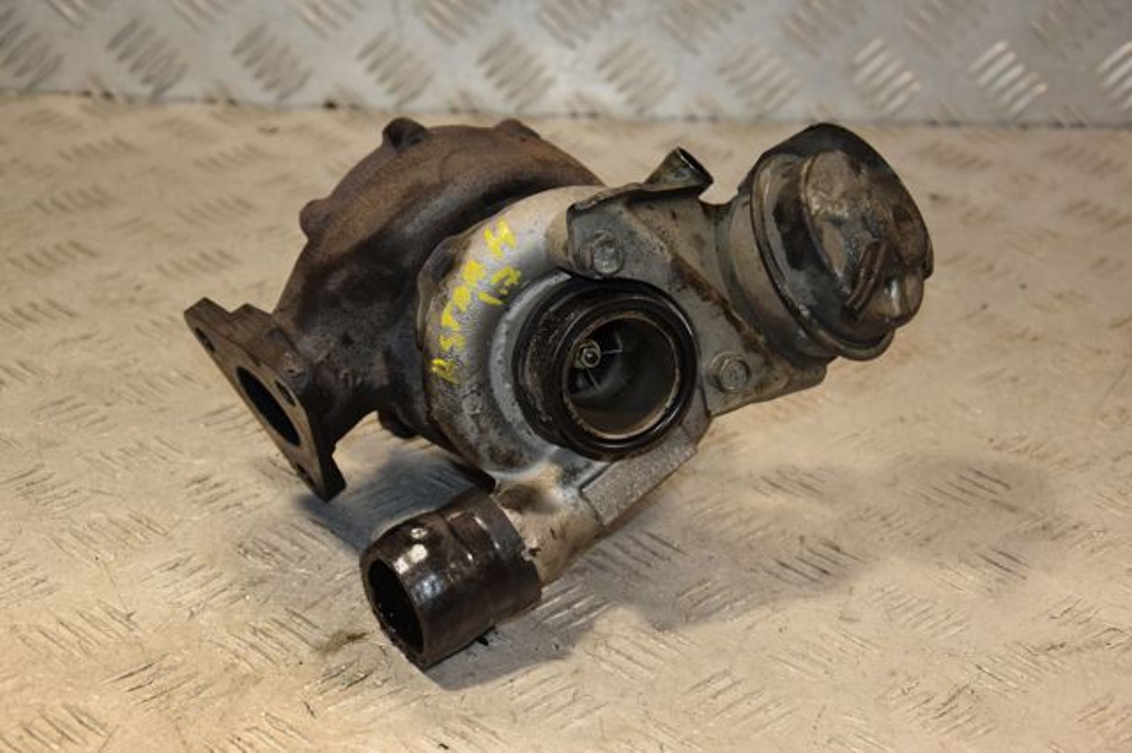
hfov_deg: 23.4
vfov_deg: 15.7
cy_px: 376
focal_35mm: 87
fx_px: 2734
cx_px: 566
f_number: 5.6
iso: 800
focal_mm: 58
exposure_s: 1/200
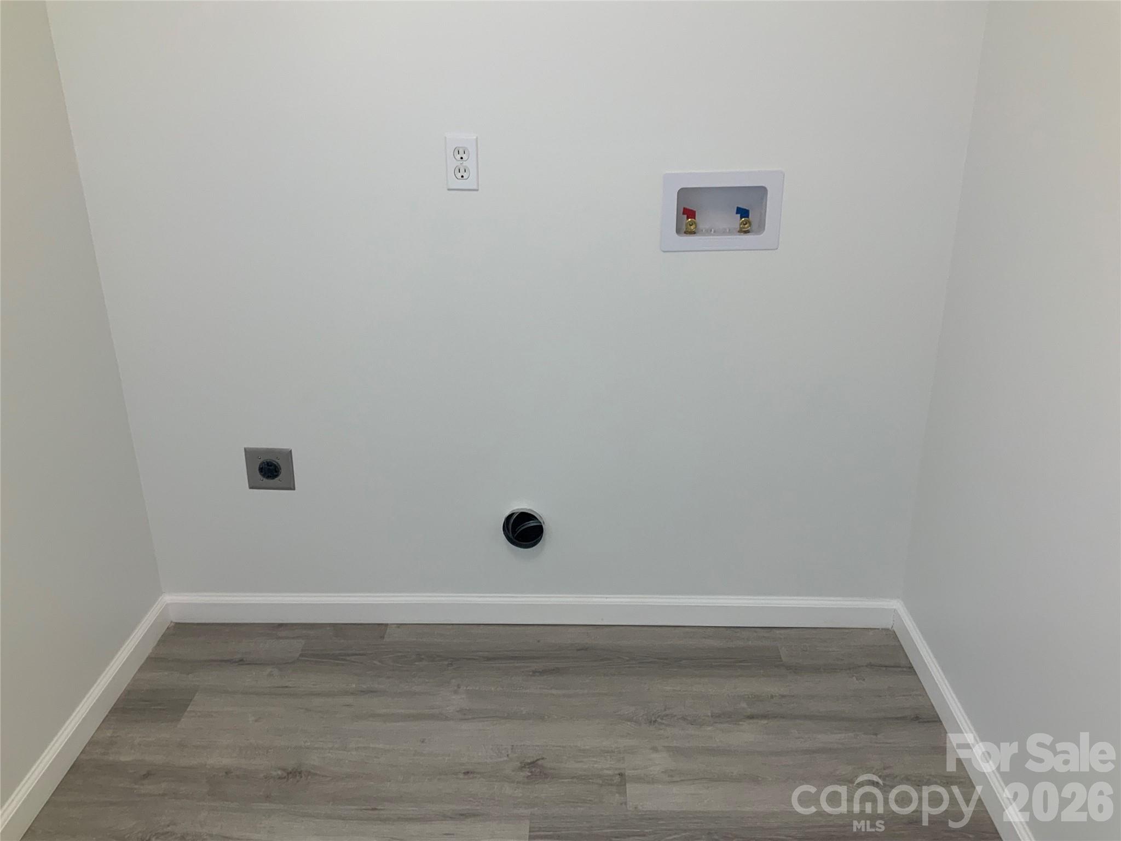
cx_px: 560
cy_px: 420
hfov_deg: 61.7
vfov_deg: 48.2
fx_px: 939
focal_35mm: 29
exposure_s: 1/60
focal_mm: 3
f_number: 1.8
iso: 50
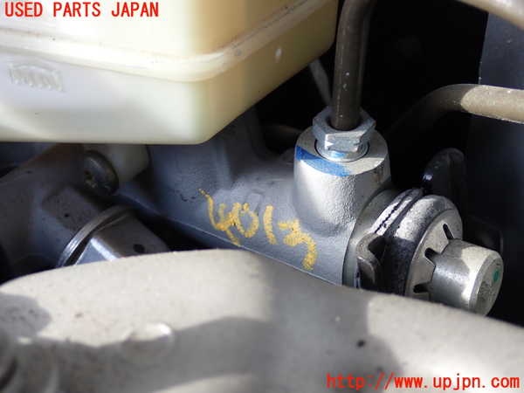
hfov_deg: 40.4
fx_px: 711
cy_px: 196
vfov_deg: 30.9
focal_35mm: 47
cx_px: 262
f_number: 3.1
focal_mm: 8.4
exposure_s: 1/125
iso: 160
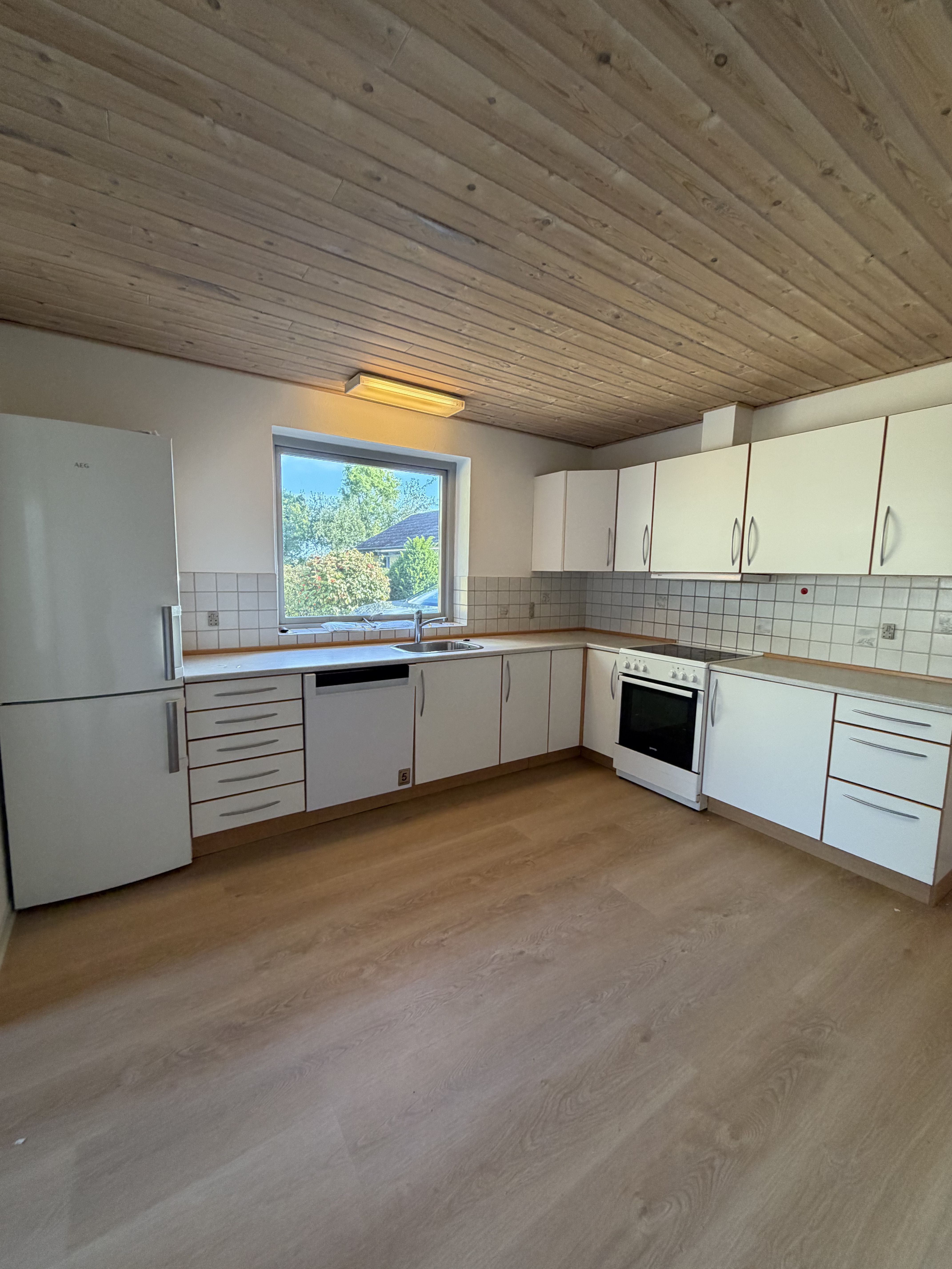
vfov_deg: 102.1
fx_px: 513
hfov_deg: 85.7
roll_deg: -1.2
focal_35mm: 14
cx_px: 476
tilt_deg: -6.9
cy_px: 634
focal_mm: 2.22
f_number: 2.2
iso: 250
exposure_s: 1/100
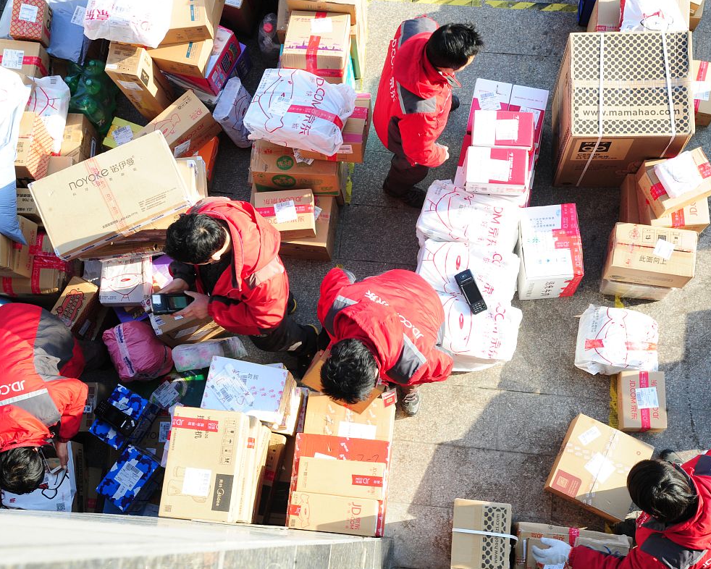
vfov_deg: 27.6
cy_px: 287
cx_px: 372
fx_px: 1158
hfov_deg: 34.1
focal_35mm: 55
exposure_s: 1/125
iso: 800
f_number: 11
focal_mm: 48
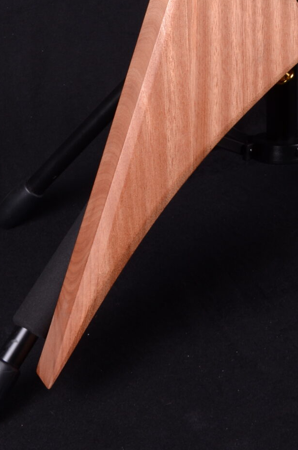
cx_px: 322
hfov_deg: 14.6
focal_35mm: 91
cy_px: -120
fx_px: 1134
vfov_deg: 20.6
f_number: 13
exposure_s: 1/200
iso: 200
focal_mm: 22
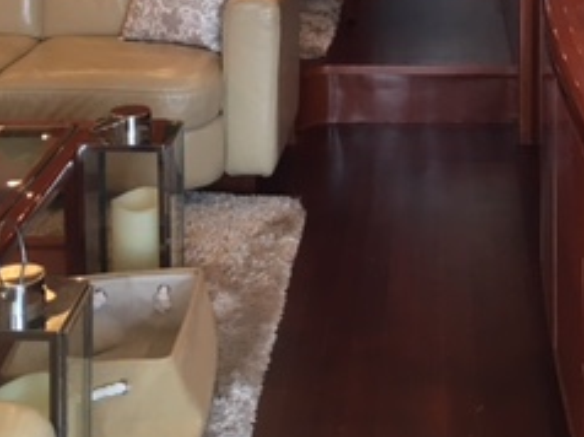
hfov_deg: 24.8
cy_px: -76
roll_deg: +0.1
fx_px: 1315
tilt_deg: -7.2
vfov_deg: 18.0
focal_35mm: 78
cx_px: 427
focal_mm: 4.15
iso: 80
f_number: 2.2
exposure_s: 1/33
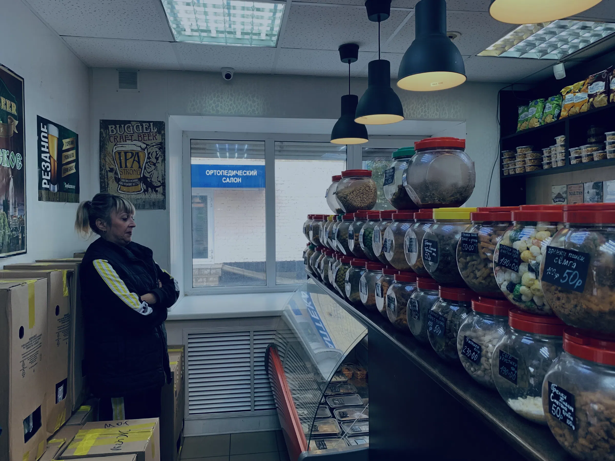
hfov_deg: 67.3
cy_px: 230
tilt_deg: -1.8
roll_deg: +1.2
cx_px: 308
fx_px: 462
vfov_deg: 53.1
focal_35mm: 26
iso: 64
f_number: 1.8
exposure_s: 1/100
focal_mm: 4.25
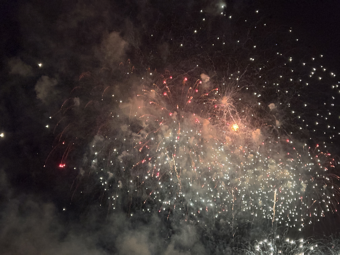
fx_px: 511
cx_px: 170
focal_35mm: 52
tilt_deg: +17.9
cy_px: 128
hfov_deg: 36.8
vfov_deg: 28.0
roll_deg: -0.6
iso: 400
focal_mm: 5.96
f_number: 1.6
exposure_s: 1/25
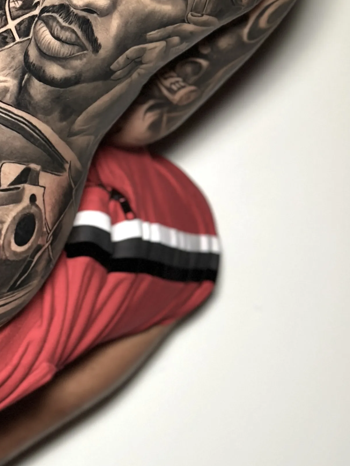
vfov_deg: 15.9
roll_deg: -26.1
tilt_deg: -15.8
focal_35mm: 120
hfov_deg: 12.1
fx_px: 1618
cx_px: -64
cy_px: -49
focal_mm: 6.86
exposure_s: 1/60
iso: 200
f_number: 1.78
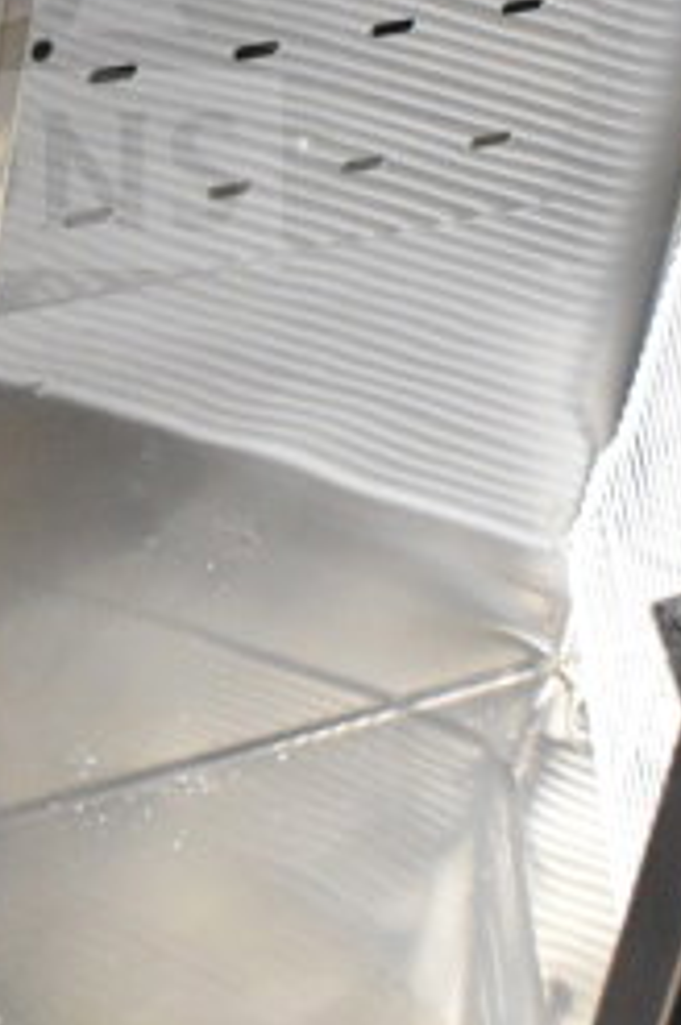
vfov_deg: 17.0
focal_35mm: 117
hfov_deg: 11.4
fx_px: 3325
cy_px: -60
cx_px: -187
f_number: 5
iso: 6400
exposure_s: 1/100
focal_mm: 21
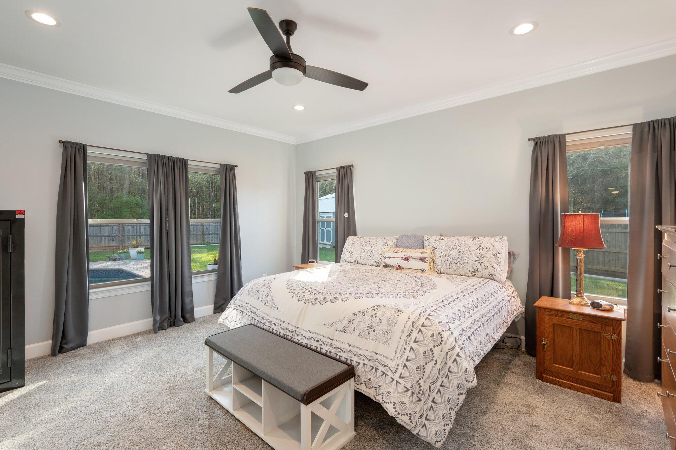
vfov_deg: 73.7
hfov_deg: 96.8
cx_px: 338
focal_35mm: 16
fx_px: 300
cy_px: 225
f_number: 9
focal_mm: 16
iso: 400
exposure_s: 1/8
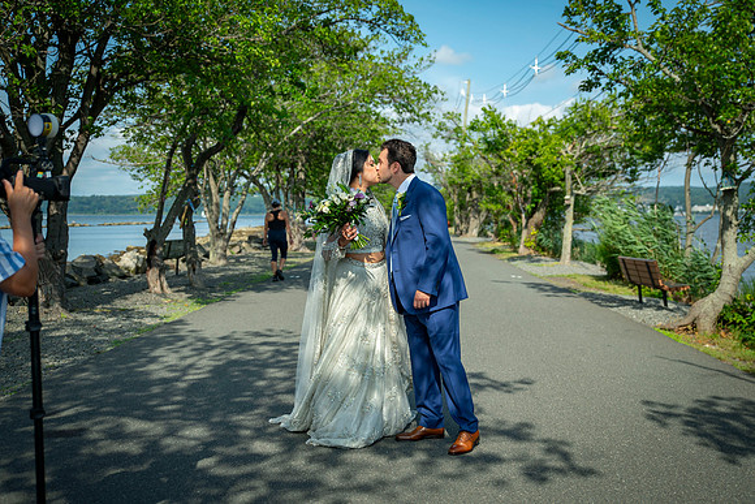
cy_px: 246
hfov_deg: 46.7
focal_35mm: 42
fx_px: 875
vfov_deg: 32.1
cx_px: 381
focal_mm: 38
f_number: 2.8
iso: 160
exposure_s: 1/3200
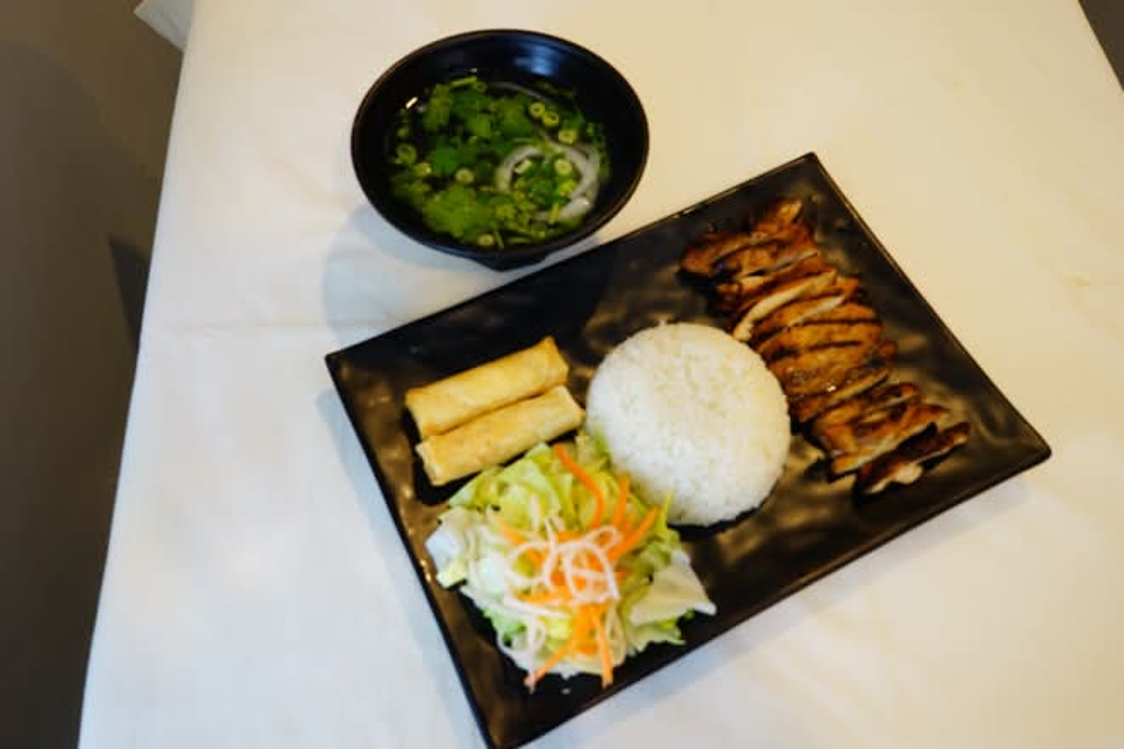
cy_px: 374
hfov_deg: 65.5
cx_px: 562
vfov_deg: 46.4
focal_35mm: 28
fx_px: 874
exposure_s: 1/3
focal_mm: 28
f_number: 9
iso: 250
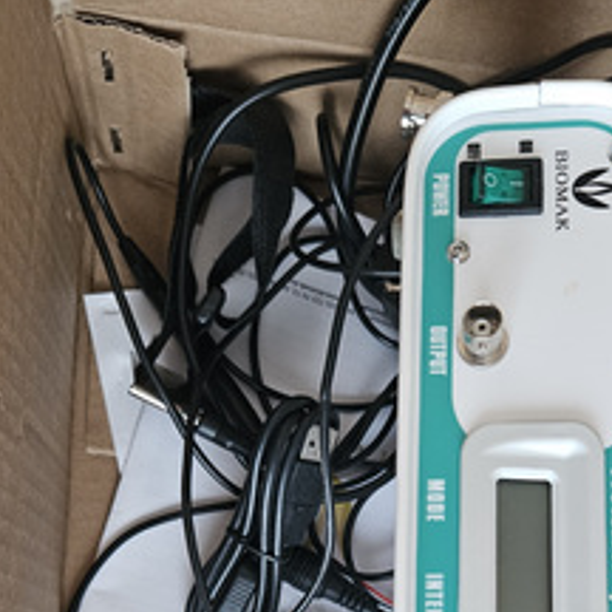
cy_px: 609
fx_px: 940
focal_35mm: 47
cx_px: 367
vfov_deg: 33.1
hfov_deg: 35.9
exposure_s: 1/50
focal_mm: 5.4
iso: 640
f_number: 1.8
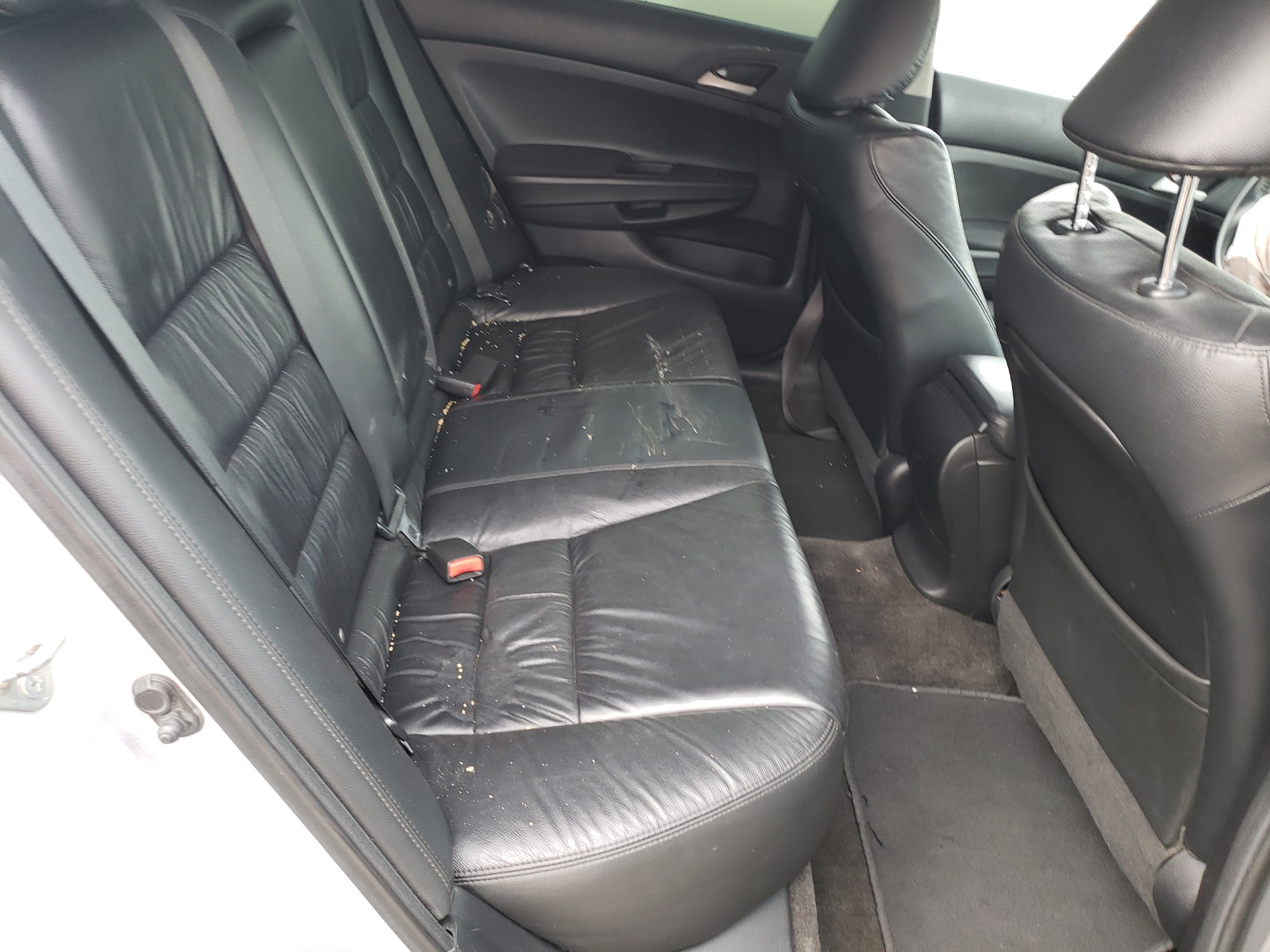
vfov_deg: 53.1
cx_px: 635
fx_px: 954
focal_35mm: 26
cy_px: 476
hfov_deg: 67.3
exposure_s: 1/50
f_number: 1.5
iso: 68
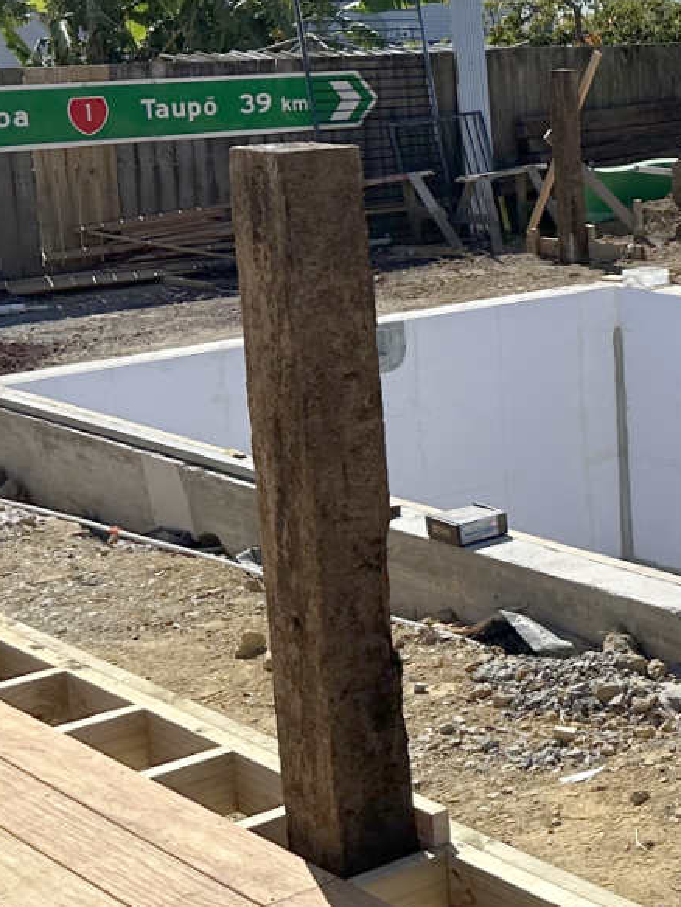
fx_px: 1941
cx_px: 1130
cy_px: 250
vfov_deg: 26.1
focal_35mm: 74
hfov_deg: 17.2
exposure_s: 1/8929
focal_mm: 6.9
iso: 80
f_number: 1.8
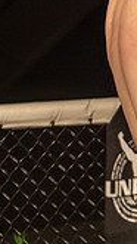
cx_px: 236
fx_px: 1664
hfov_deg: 4.7
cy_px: 182
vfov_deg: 8.3
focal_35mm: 258
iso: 1600
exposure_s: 1/640
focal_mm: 70
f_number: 4.5
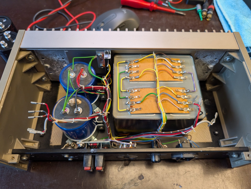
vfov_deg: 56.9
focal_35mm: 24
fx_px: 174
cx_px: 126
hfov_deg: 71.5
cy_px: 94
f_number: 1.68
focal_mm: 6.9
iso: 157
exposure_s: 1/121
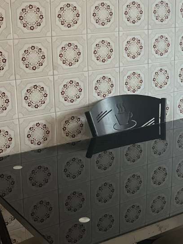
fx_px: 508
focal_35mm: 72
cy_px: 107
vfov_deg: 27.0
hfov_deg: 19.9
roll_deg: -0.8
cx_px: 174
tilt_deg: -15.2
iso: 125
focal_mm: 5.1
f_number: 1.6
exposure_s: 1/121
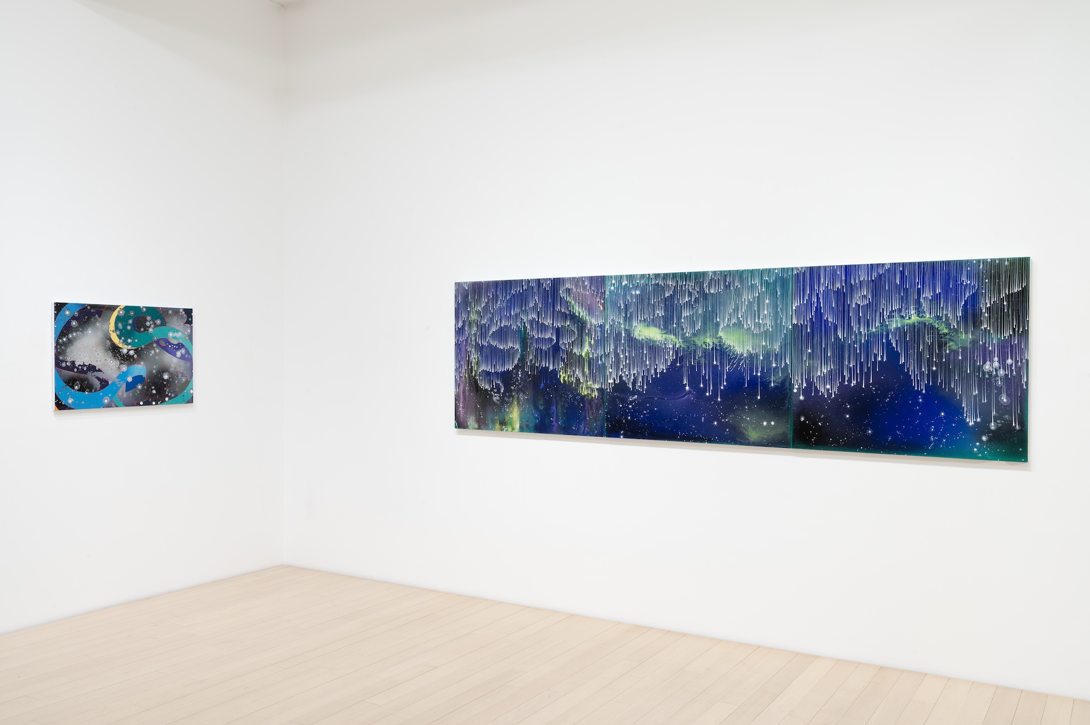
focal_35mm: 30
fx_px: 923
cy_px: 362
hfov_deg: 61.1
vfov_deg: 42.9
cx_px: 545
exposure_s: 1.6
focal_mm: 30.5
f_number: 18
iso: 100
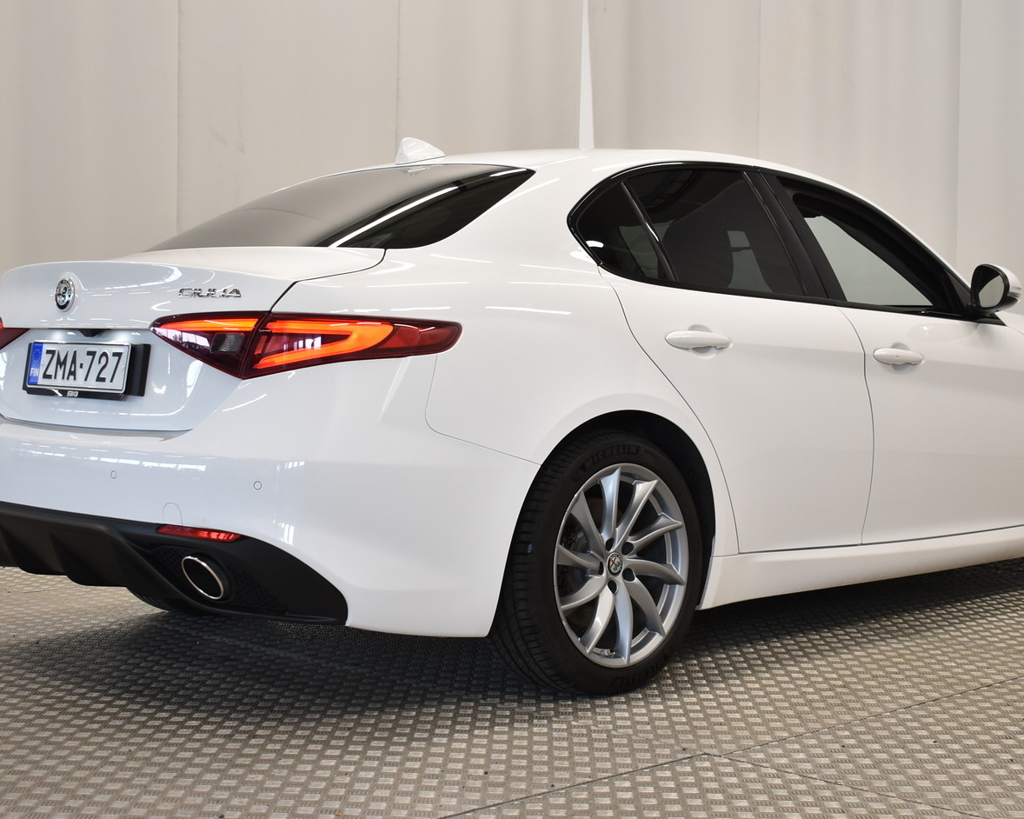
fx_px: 1757
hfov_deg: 32.5
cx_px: 544
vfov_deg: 26.2
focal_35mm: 58
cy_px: 389
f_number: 4.2
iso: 450
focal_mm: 30
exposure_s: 1/50
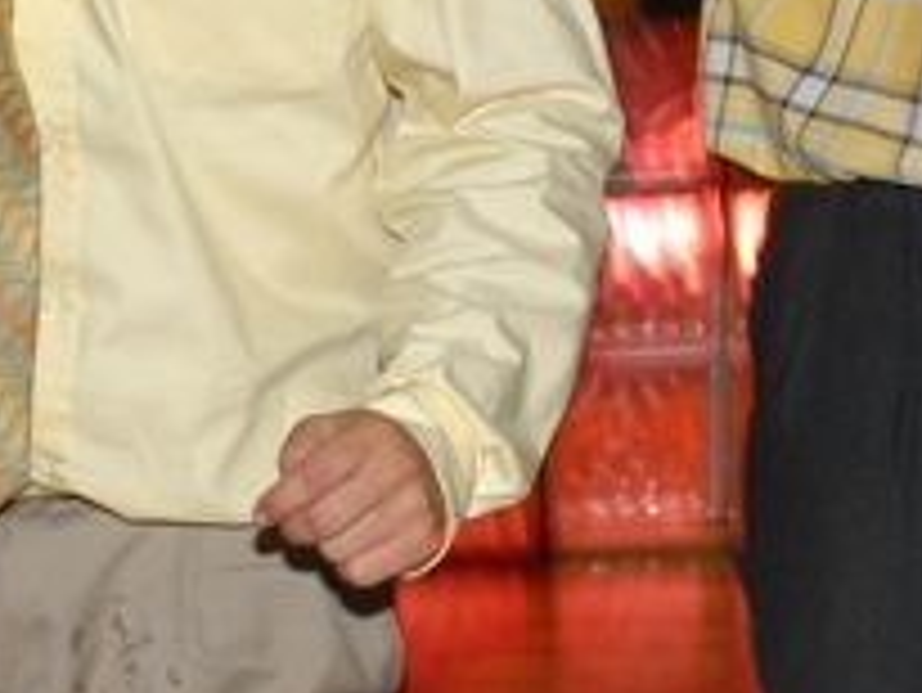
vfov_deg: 8.8
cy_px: 457
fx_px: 4504
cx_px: 398
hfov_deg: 11.7
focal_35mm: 169
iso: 400
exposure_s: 1/20
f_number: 4.5
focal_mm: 24
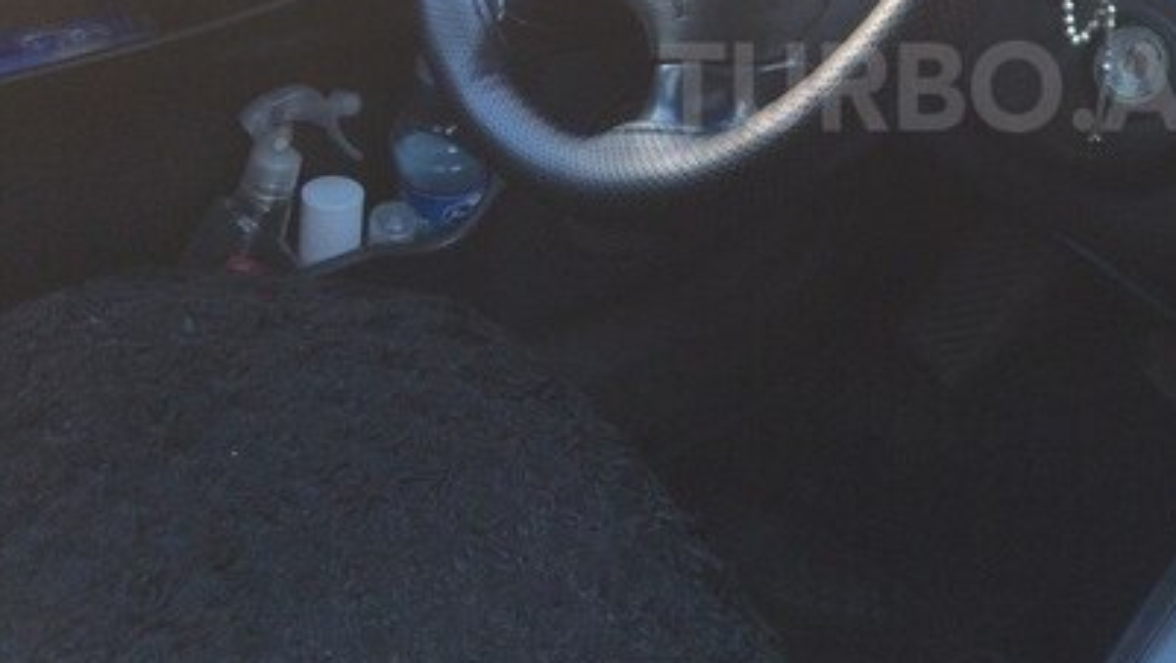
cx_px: 959
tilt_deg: -31.4
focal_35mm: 52
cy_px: 87
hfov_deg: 38.2
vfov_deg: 22.6
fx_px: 1622
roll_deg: -3.9
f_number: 2.2
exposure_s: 1/50
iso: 40
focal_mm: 4.15
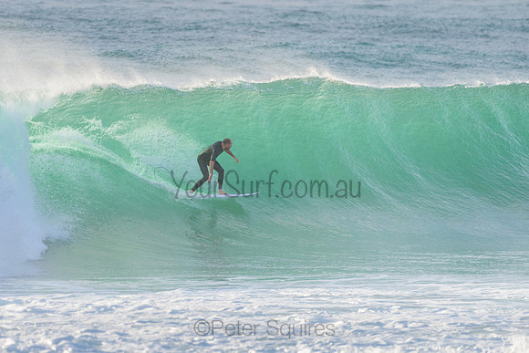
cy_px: 170
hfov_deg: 3.4
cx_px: 205
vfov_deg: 2.2
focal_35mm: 612
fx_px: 8999
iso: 720
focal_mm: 500
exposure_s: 1/2000
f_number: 5.6
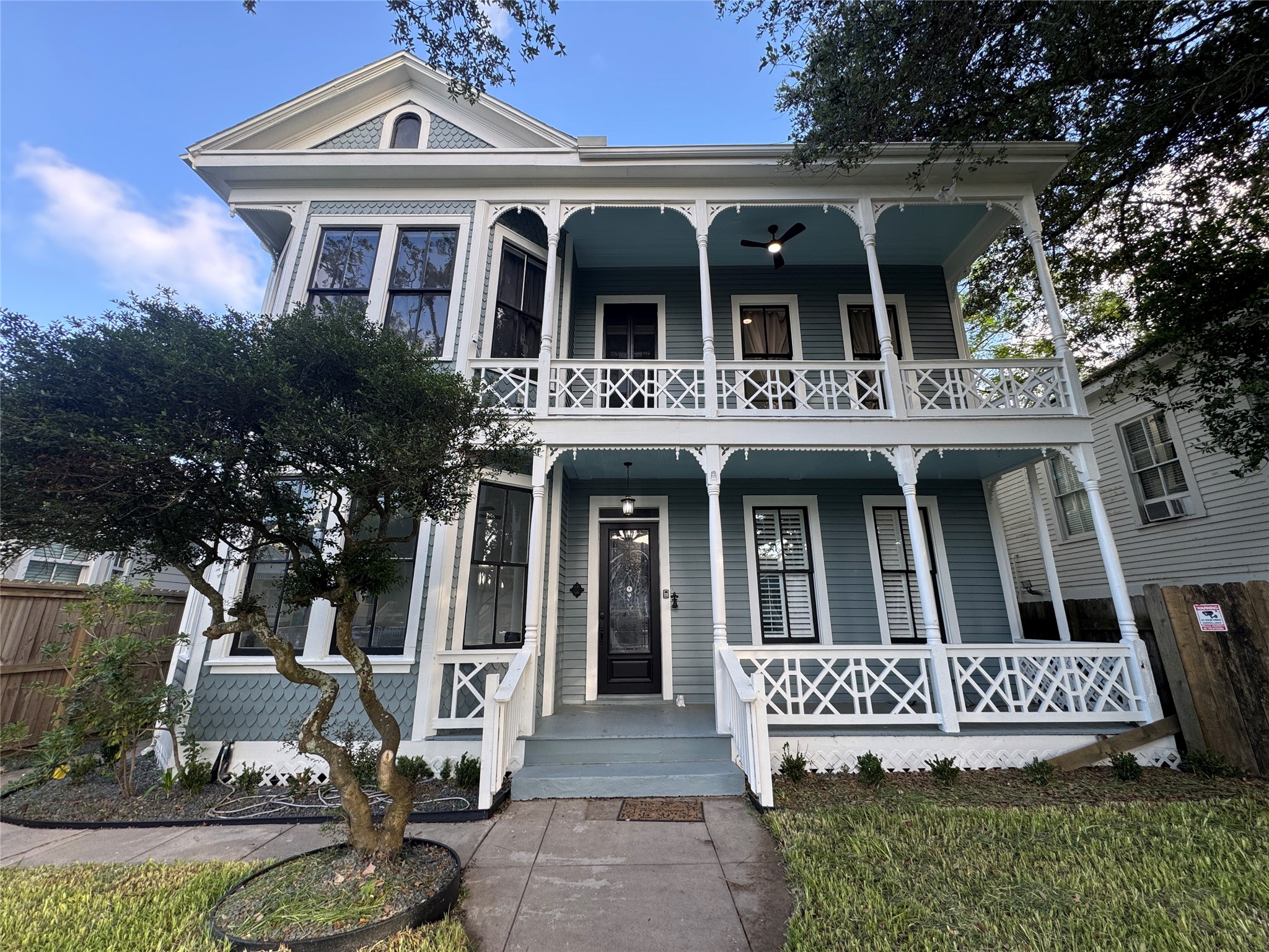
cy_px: 476
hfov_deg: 102.1
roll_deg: -0.5
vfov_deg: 85.7
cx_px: 634
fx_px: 513
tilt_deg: +16.2
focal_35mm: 14
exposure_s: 1/120
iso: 40
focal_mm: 2.22
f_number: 2.2
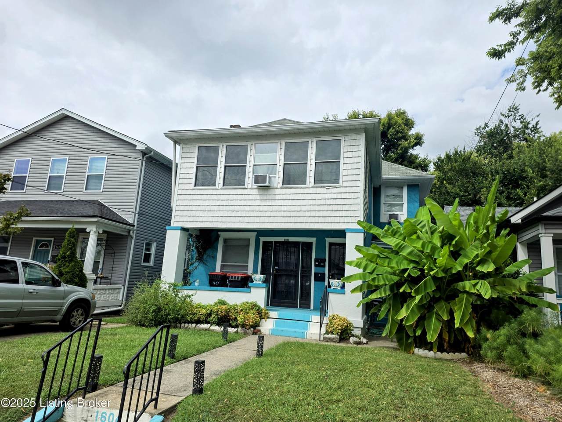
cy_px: 211
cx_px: 281
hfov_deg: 73.9
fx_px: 373
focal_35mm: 23
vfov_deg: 58.9
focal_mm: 6.3
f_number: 1.7
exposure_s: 1/6355
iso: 80
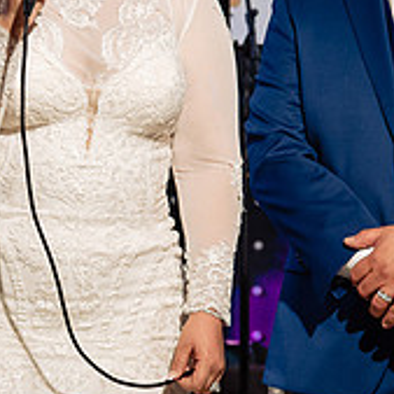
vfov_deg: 9.1
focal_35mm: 192
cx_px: 86
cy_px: 55
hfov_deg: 9.1
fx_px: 2472
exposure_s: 1/160
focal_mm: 66
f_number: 5.6
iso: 2000
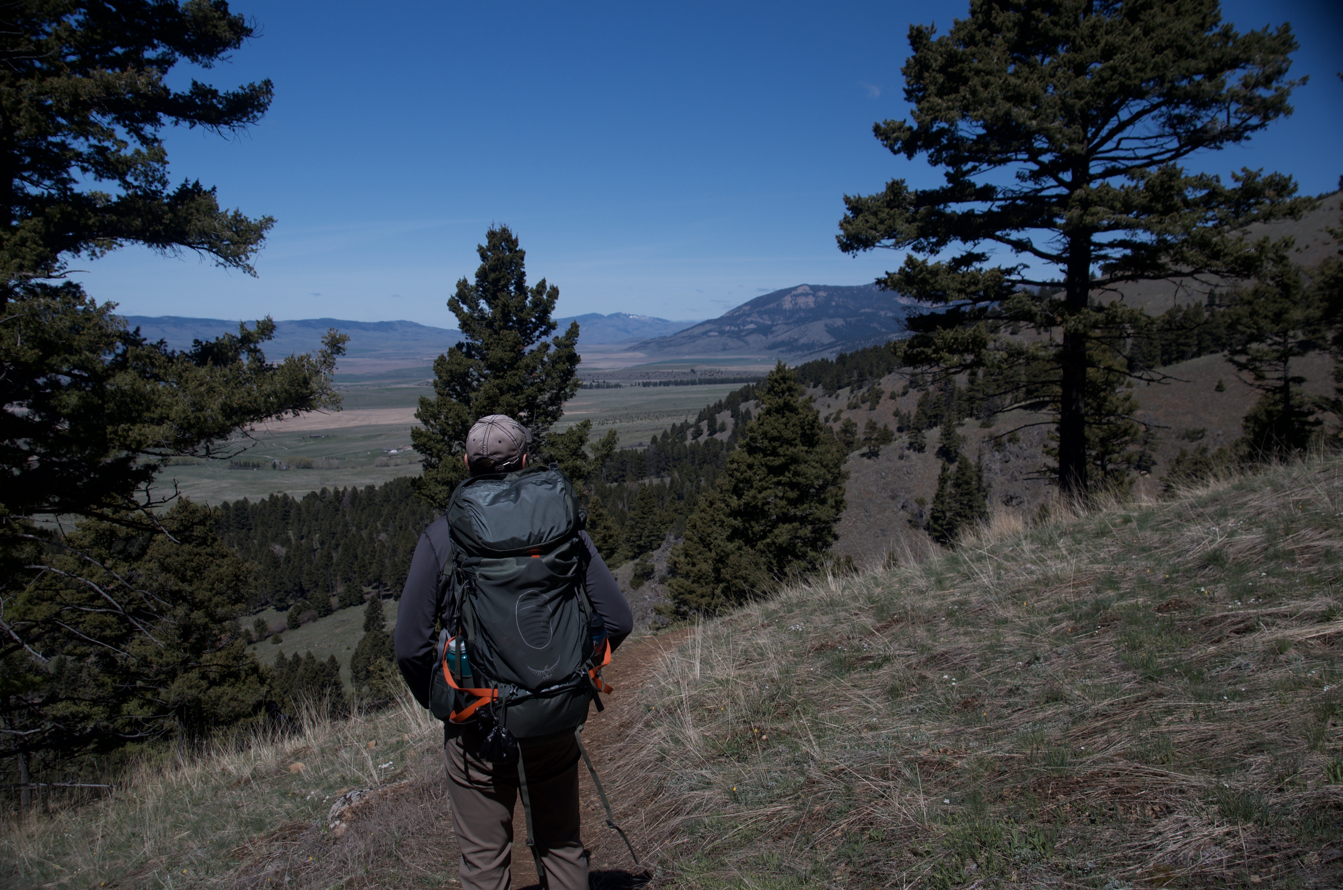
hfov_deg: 67.5
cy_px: 445
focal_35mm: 27
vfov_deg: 47.7
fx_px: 1005
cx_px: 672
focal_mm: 18
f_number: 5
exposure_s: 1/640
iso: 100
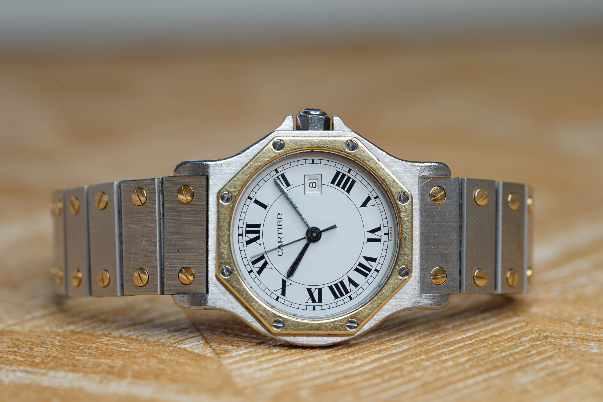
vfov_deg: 13.0
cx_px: 302
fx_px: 1759
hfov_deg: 19.5
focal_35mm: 105
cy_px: 201
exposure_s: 1/2.5
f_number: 8
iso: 80
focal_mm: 105
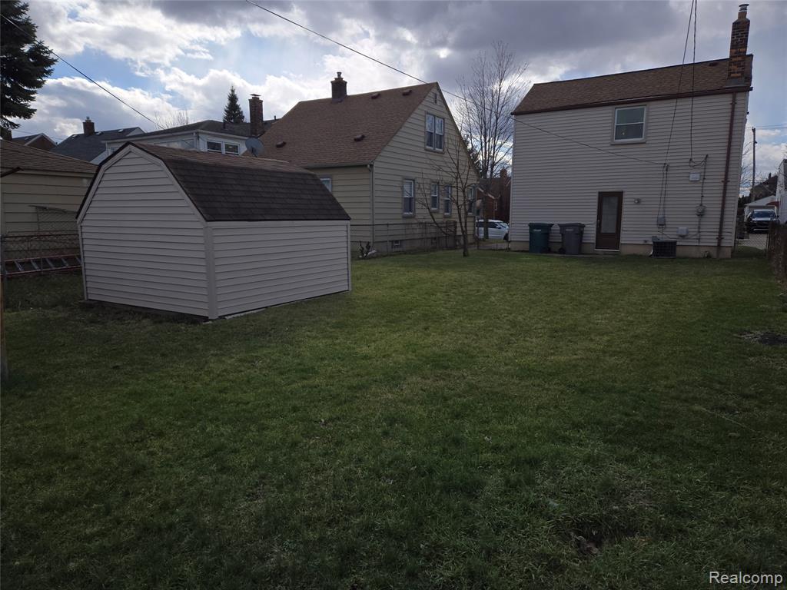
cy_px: 295
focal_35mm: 23
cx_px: 394
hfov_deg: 73.9
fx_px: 523
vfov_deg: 58.9
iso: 25
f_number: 1.8
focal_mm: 5.4
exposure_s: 1/2643
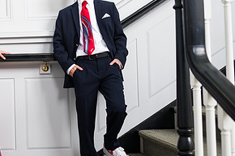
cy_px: 72
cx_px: 9
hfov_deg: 32.2
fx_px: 378
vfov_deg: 23.3
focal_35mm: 58
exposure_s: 1/200
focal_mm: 29
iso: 1000
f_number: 3.2
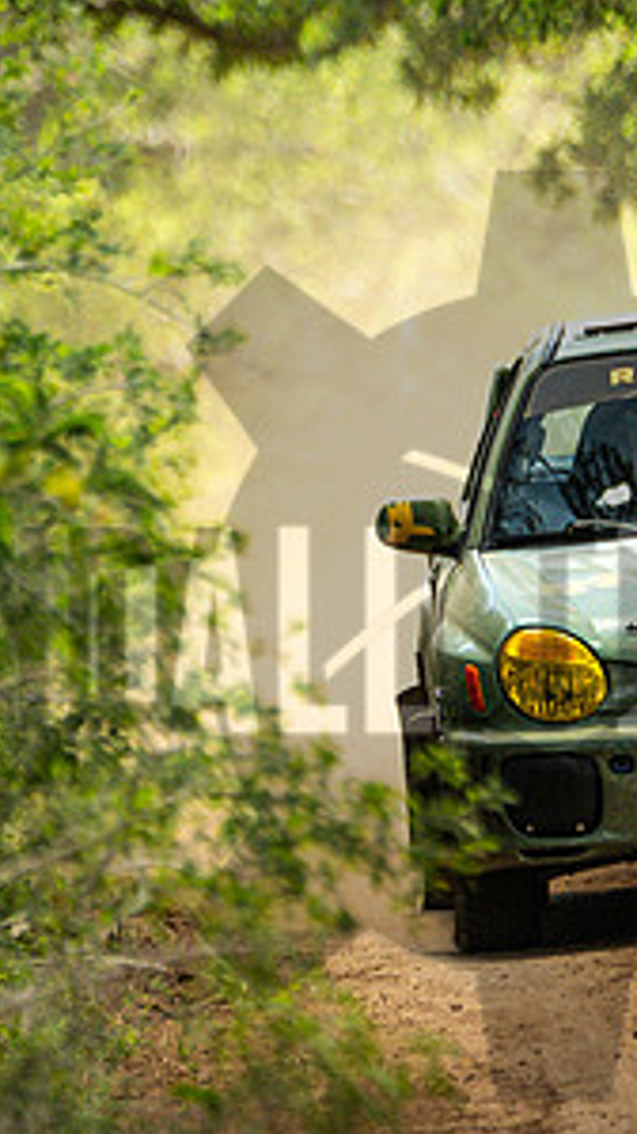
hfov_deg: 1.0
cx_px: 554
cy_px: 635
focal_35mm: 1219
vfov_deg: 1.8
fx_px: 36635
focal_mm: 400
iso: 1000
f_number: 5.6
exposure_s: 1/640
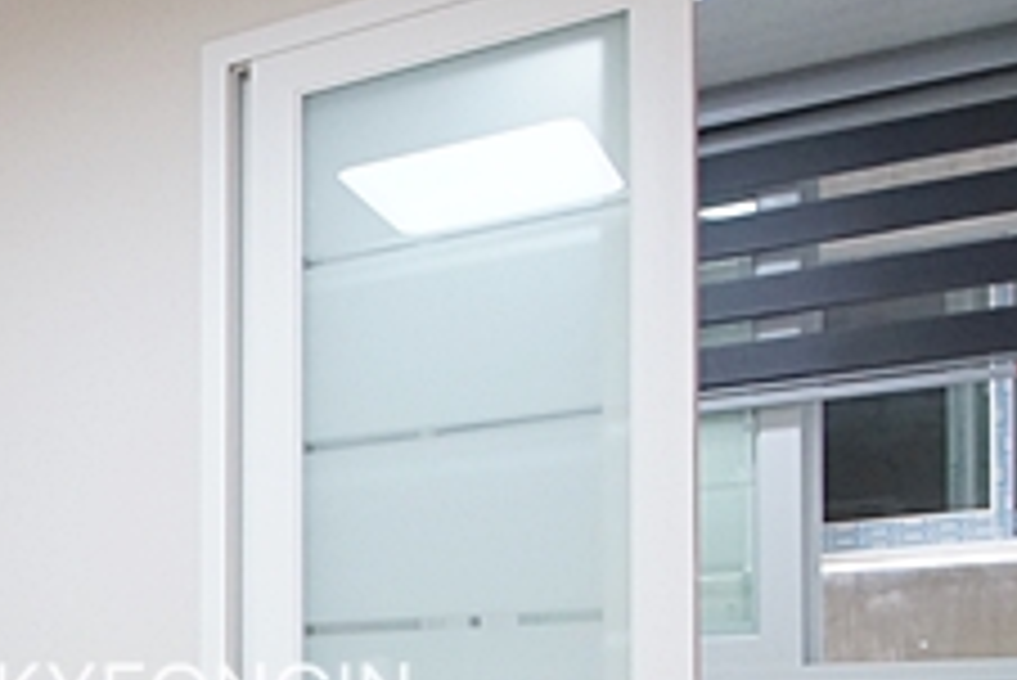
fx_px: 1498
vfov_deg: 24.1
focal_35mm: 53
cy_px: 721
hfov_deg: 32.3
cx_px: -144
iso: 800
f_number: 4
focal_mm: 10
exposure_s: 1/100
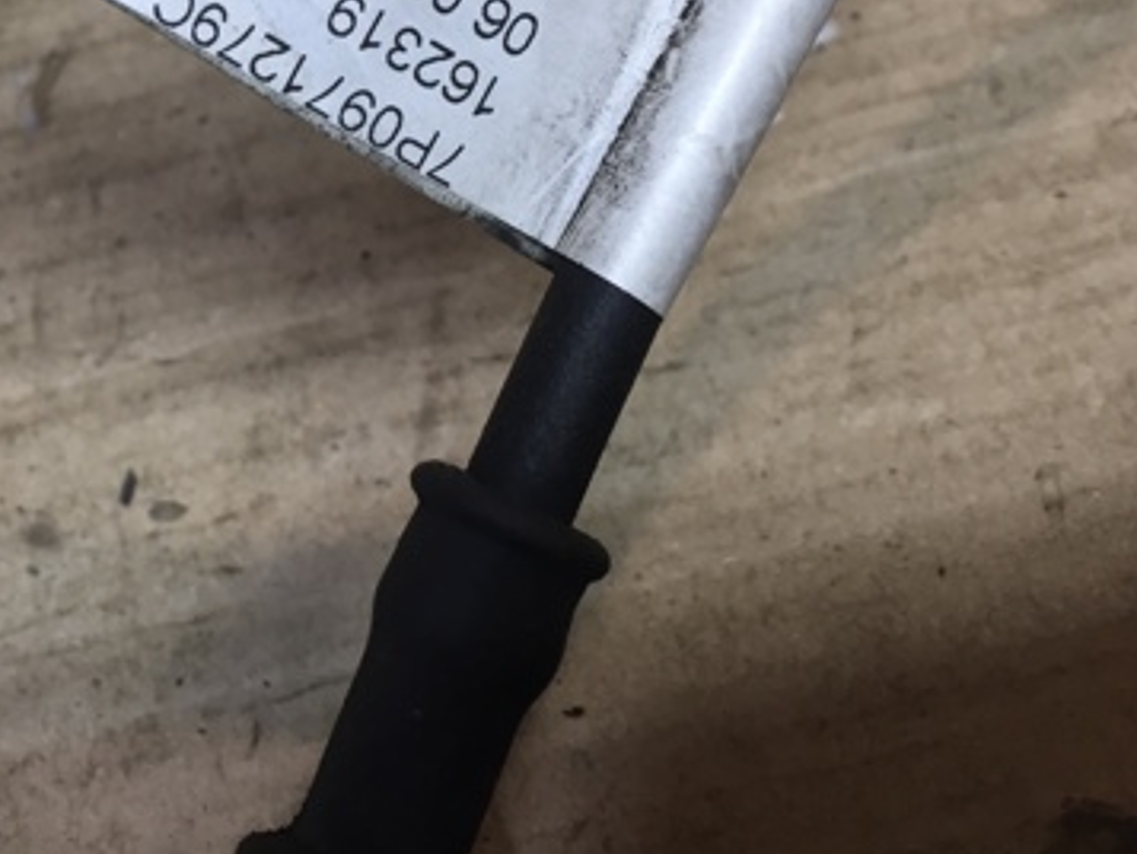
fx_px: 1709
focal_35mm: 52
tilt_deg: -59.5
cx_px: 245
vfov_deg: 27.2
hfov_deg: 35.7
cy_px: 102
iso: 40
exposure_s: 1/33
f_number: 2.2
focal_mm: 4.15
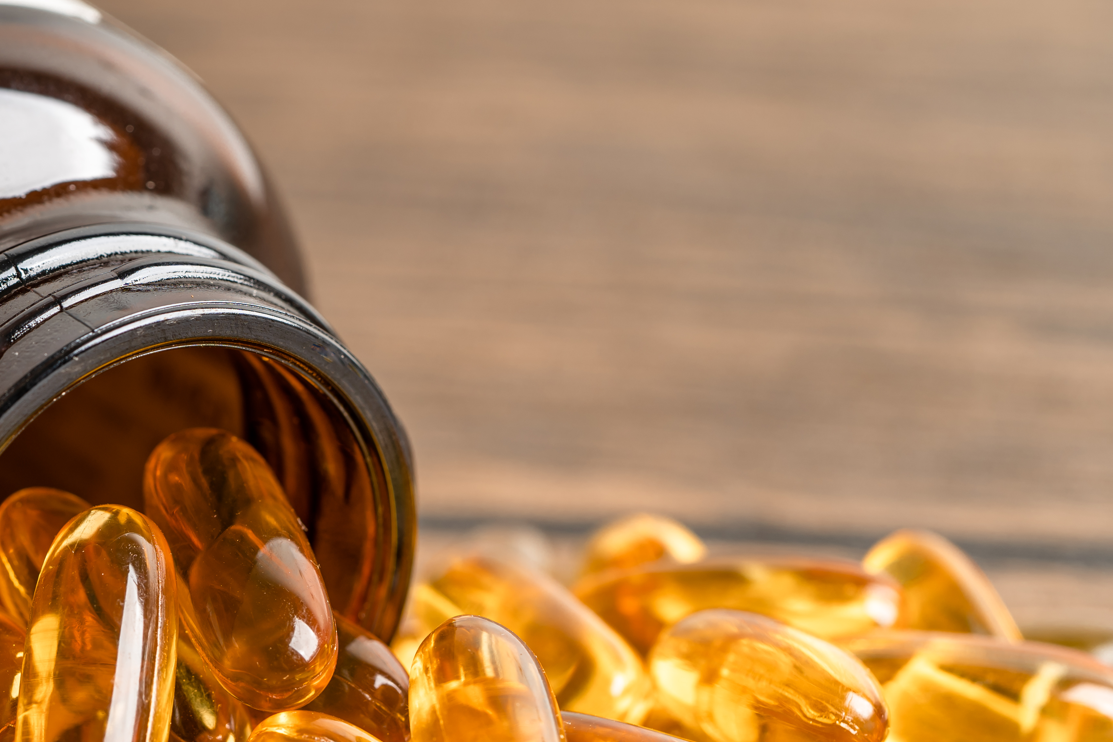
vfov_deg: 8.7
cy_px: 624
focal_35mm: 157
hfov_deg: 13.0
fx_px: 4854
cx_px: 195
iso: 100
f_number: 6.3
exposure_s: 1/160
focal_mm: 90
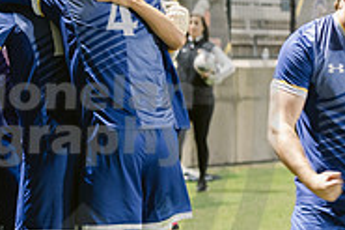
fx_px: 2106
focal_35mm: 220
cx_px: -52
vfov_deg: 6.2
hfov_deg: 9.3
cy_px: 113
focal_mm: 70
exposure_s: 1/50
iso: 1600
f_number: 2.8
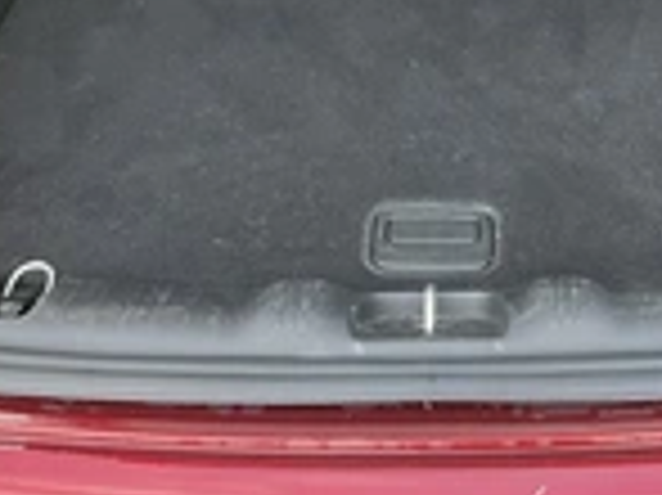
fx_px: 1510
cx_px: 437
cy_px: -99
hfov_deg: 24.6
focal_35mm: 79
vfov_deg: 17.7
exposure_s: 1/122
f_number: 1.8
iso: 64
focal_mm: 3
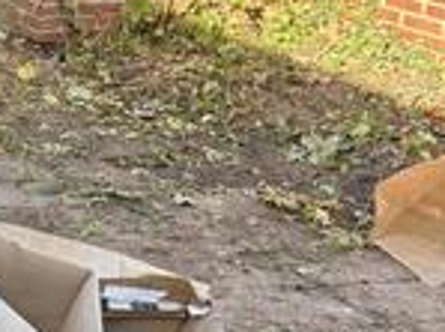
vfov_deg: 14.0
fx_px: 1347
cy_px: 111
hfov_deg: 15.3
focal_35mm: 105
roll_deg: +2.4
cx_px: -436
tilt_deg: -16.5
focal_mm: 5.96
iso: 64
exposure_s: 1/274
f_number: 1.6
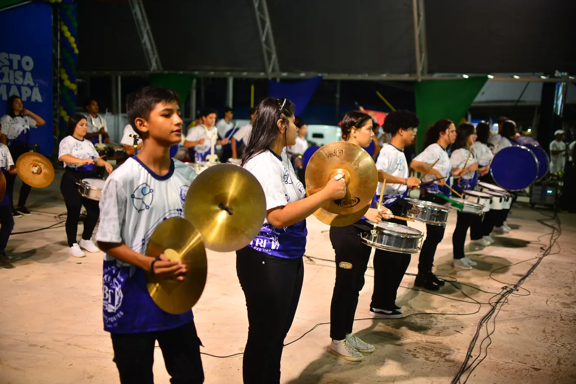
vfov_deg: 35.9
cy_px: 199
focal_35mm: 37
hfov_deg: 51.9
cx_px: 290
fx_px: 592
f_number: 1.8
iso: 800
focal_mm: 35
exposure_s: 1/500
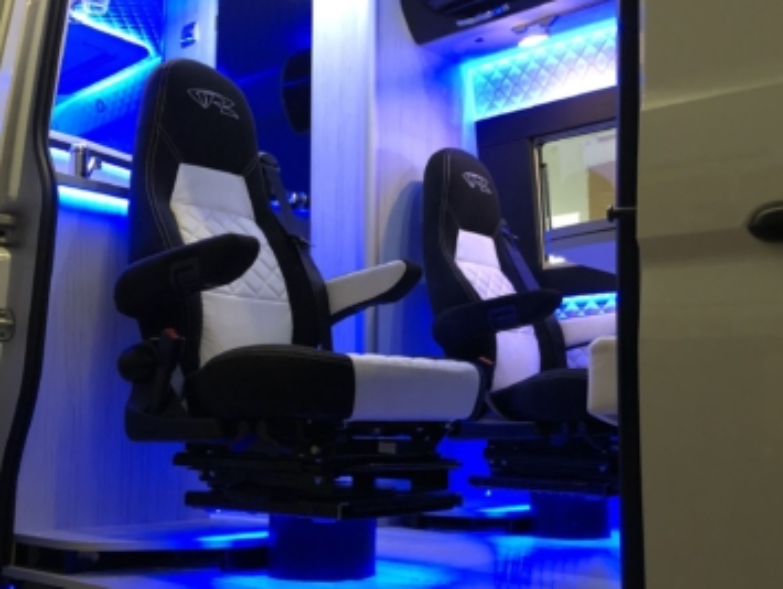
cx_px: 377
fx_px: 951
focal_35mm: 42
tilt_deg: +8.8
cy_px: 308
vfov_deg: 34.4
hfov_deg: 44.7
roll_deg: +1.1
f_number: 1.8
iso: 100
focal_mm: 4
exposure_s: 1/16
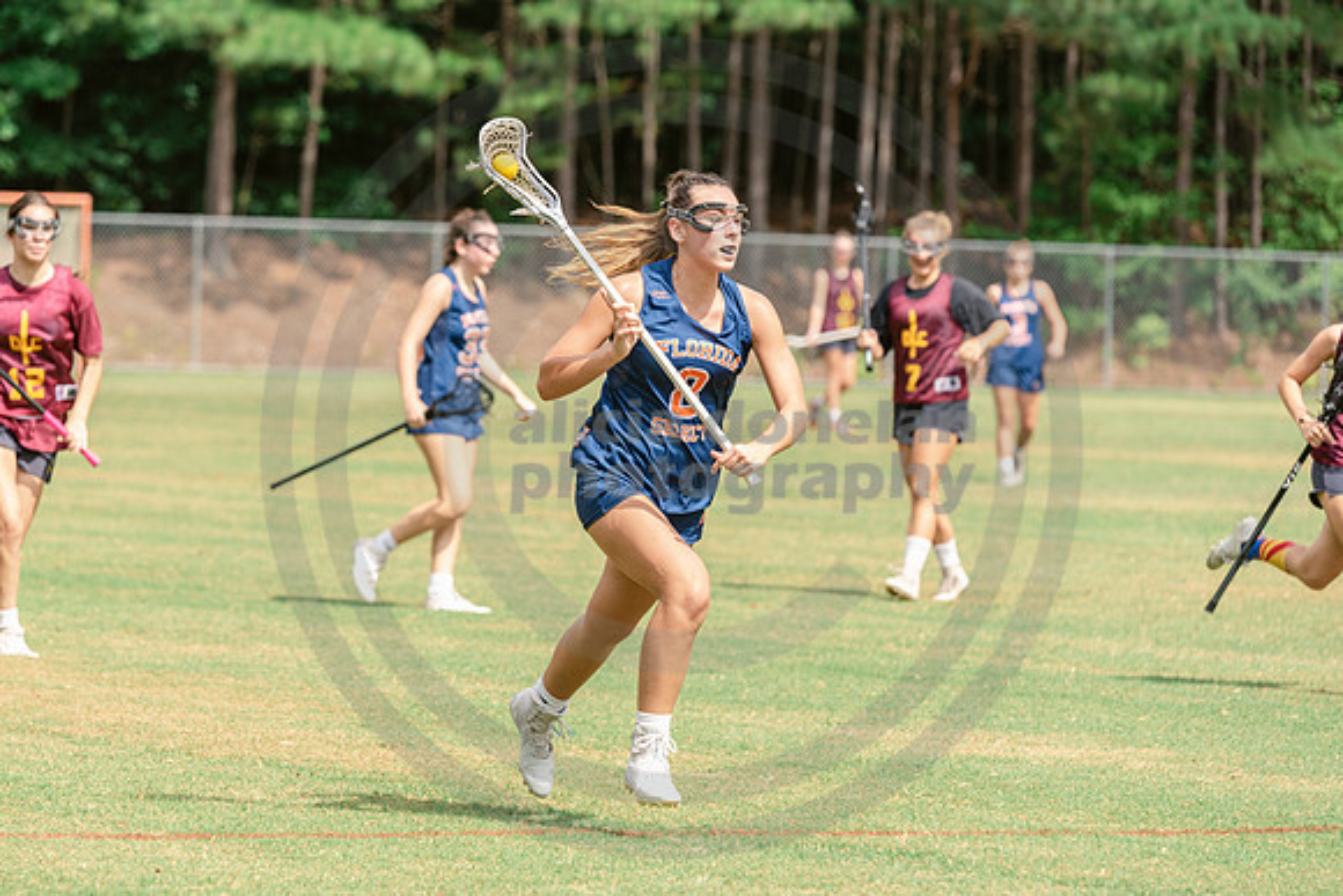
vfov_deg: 6.0
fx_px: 8480
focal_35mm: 227
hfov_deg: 9.1
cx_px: 560
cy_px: 488
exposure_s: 1/1250
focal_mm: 195
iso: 250
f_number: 4.5
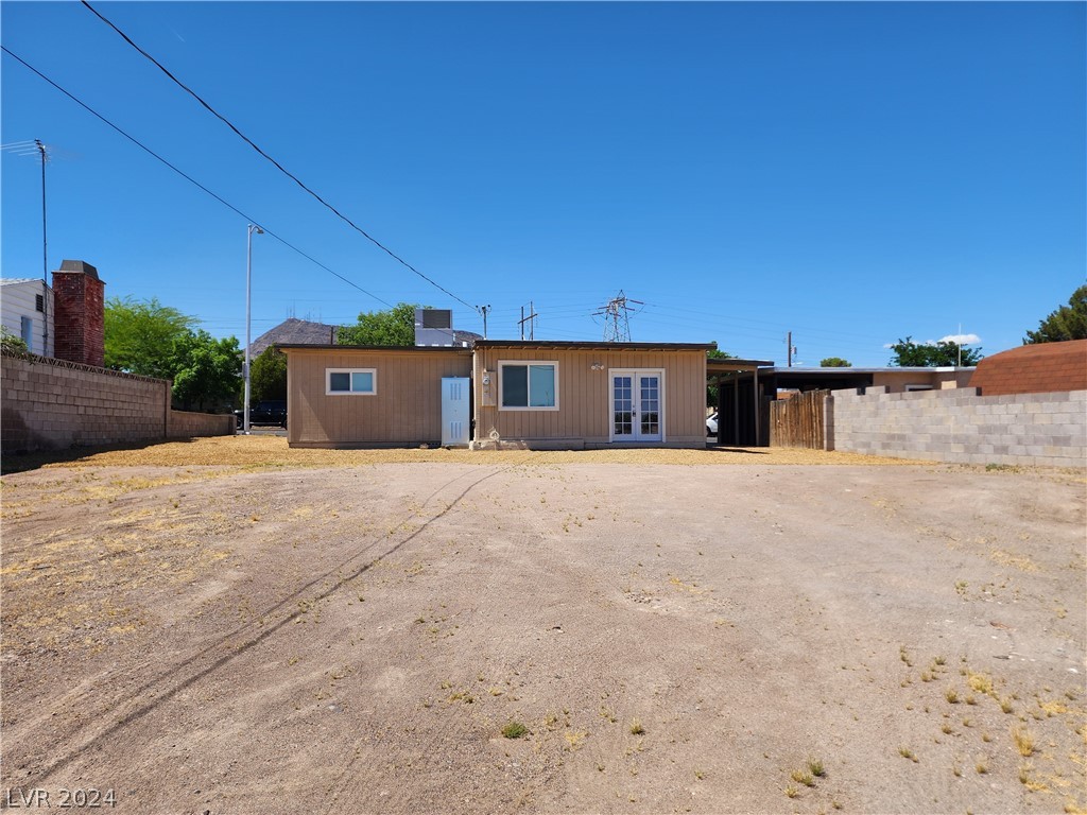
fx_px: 722
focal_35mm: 23
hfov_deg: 73.9
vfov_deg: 58.9
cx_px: 544
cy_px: 408
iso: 12
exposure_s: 1/1361
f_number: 1.8
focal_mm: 6.4
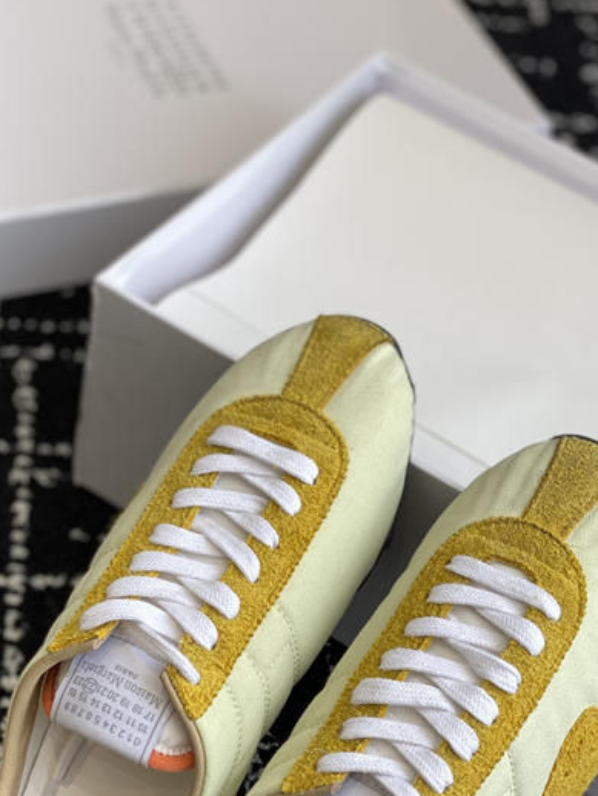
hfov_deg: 17.0
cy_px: 544
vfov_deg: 22.4
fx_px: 2002
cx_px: 350
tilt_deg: -48.1
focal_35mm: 87
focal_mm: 6
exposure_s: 1/146
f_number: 2
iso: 20
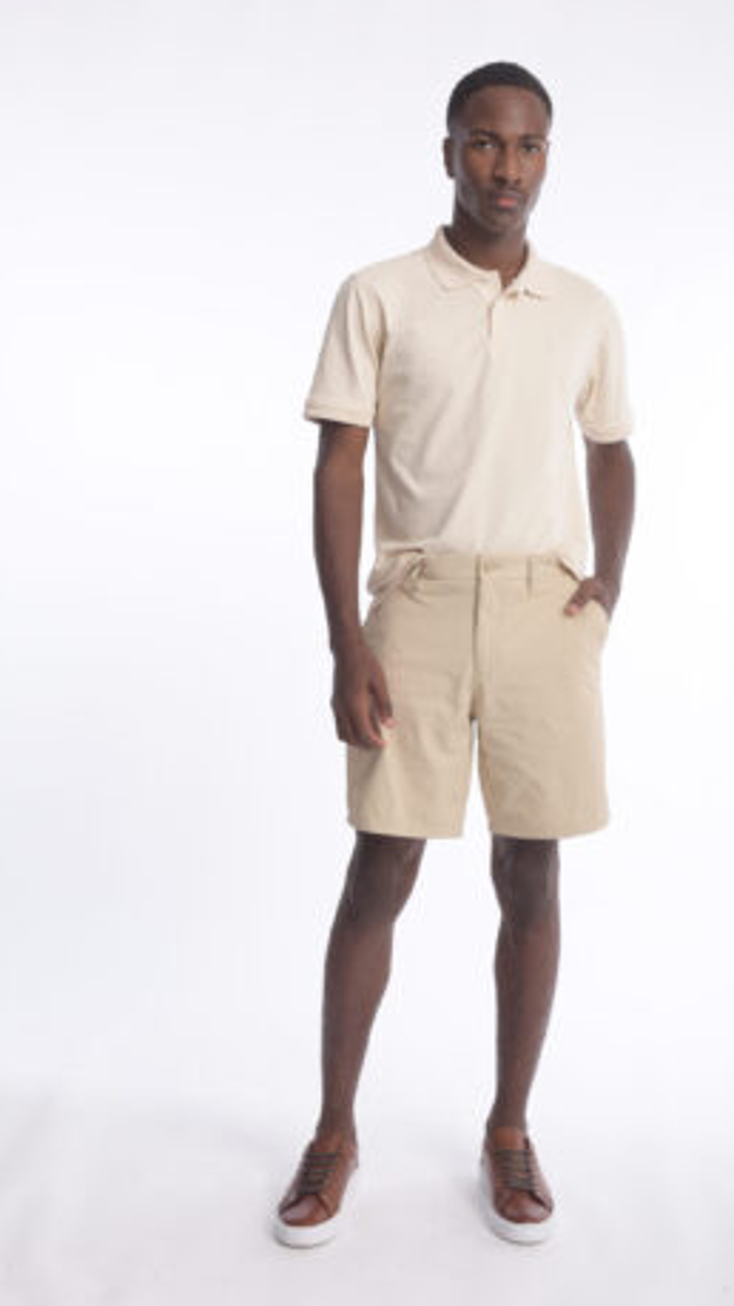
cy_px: 649
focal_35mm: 53
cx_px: 435
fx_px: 1835
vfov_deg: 39.2
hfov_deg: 22.6
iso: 400
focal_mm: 50
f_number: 11
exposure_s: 1/250
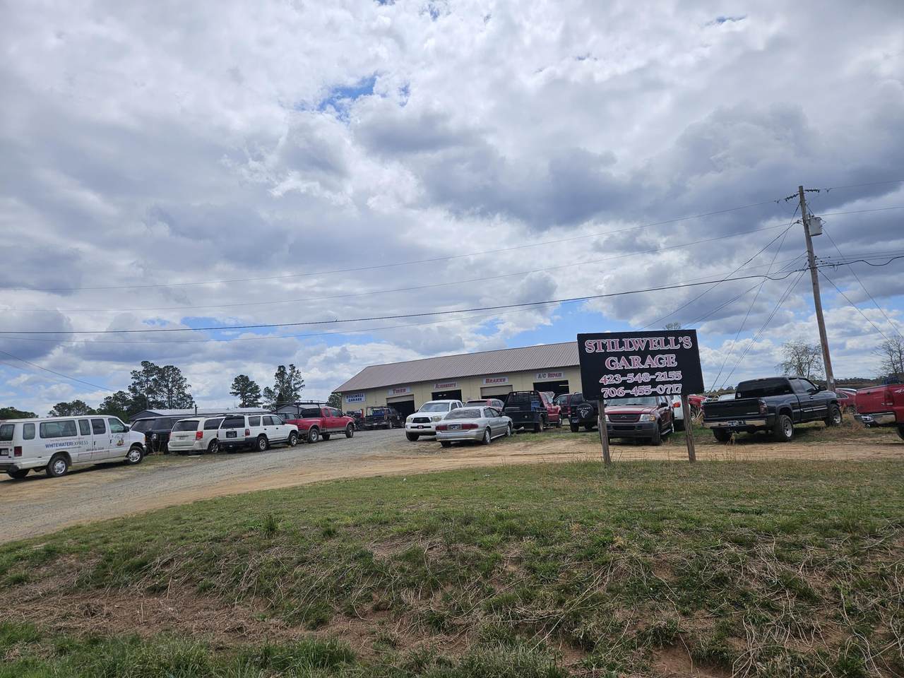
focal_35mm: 23
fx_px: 601
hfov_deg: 73.9
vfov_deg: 58.9
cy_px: 339
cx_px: 452
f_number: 1.8
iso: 25
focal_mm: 5.4
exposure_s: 1/5172
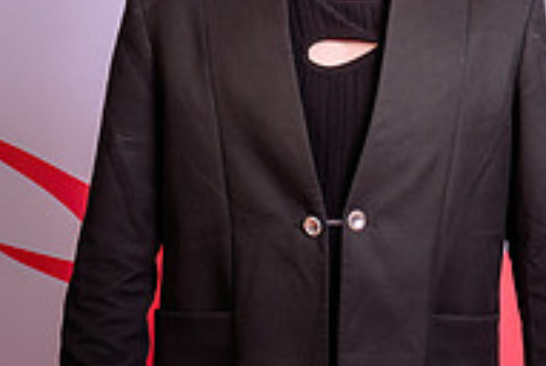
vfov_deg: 10.2
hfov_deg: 15.1
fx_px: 2051
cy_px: 107
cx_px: 392
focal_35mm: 135
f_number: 5.6
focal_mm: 44
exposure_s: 1/160
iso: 100
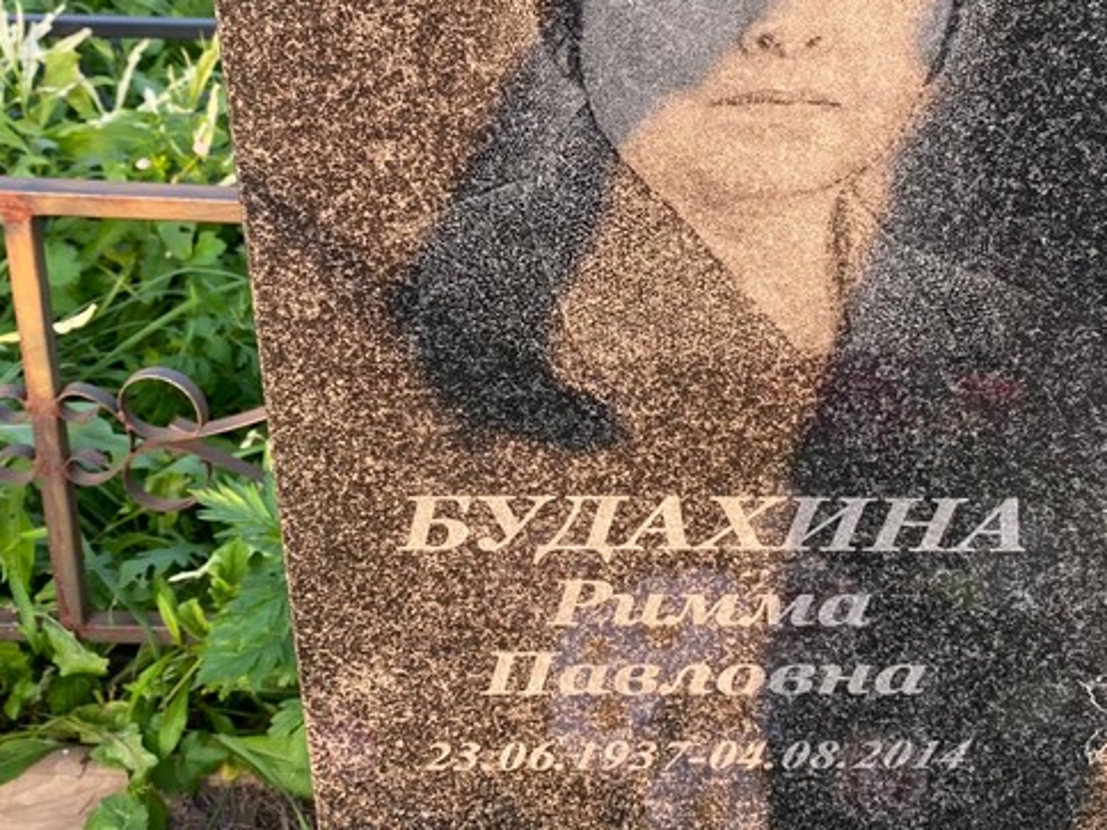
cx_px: 629
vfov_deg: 33.1
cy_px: 229
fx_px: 1375
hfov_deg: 43.7
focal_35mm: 43
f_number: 1.8
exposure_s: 1/130
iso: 32
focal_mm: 4.25
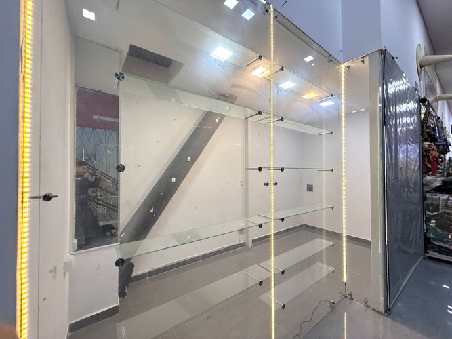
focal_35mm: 14
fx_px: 183
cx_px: 226
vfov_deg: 85.7
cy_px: 170
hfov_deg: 102.1
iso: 250
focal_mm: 2.22
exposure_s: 1/120
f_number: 2.2
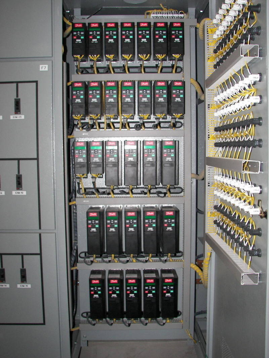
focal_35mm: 36
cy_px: 179
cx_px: 134
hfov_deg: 39.6
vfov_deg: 51.4
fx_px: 373
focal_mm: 6
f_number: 2.8
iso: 100
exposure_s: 1/30
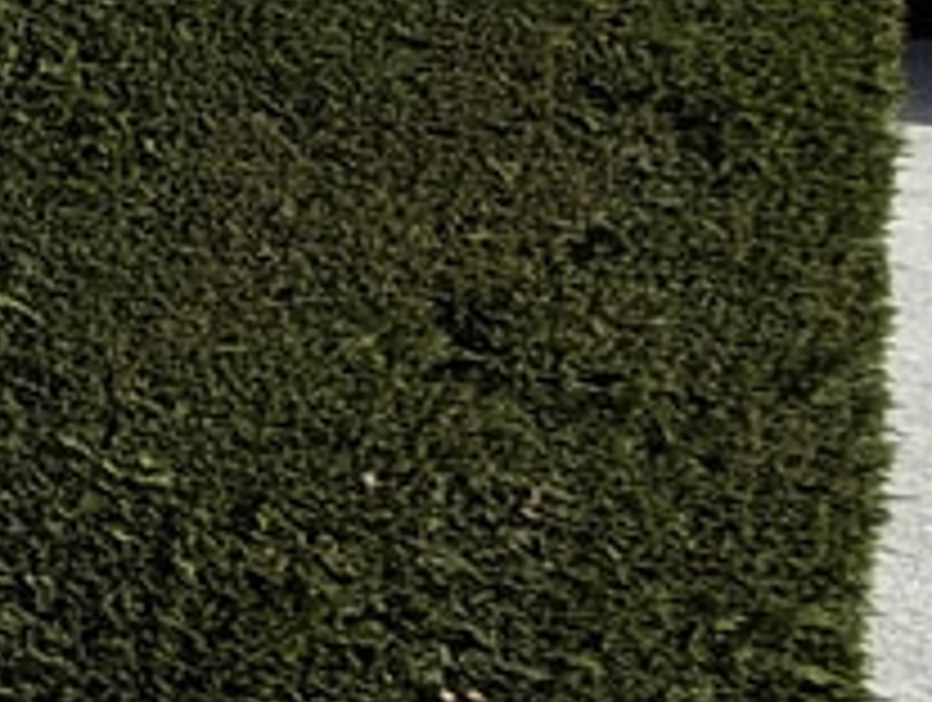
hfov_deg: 10.7
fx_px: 2427
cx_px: -2046
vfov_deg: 14.9
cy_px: -441
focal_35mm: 90
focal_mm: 2.22
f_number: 2.2
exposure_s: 1/770
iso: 25
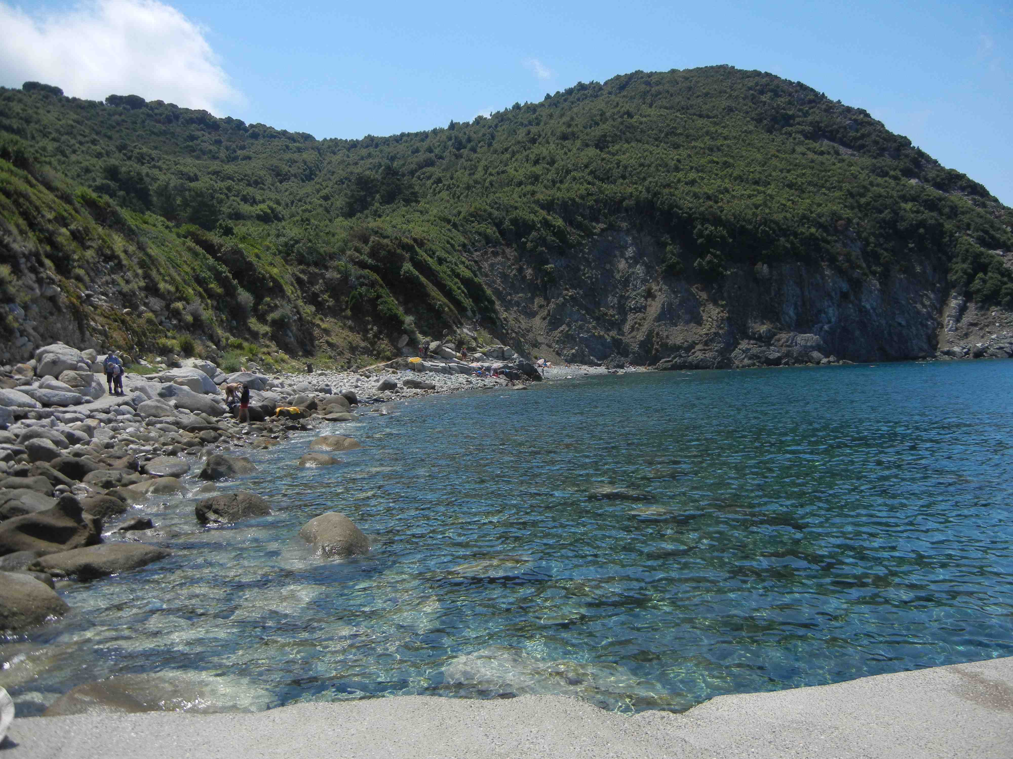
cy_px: 380
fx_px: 878
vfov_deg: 46.8
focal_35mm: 30
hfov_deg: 60.0
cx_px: 506
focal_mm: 5.4
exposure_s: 1/579
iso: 160
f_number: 7
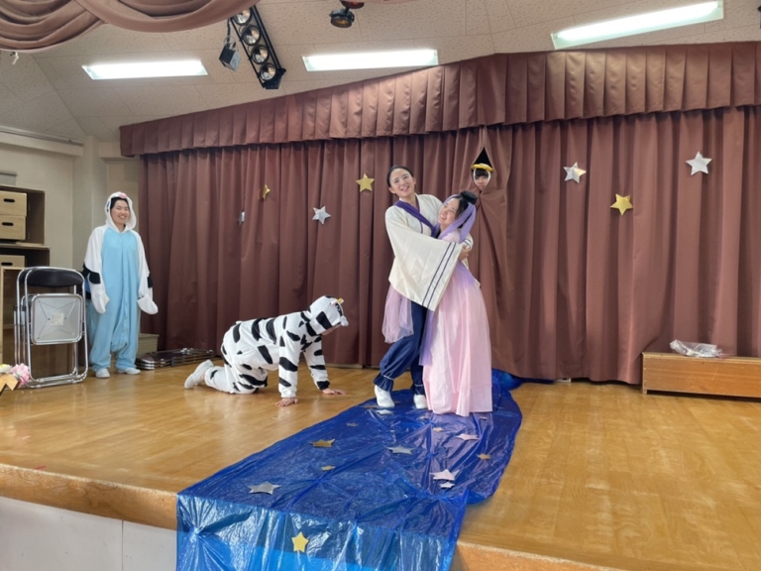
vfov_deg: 53.1
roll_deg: -1.7
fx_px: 572
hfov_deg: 67.3
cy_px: 286
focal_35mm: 26
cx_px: 380
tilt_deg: -0.5
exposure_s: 1/60
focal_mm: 4.2
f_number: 1.6
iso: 80
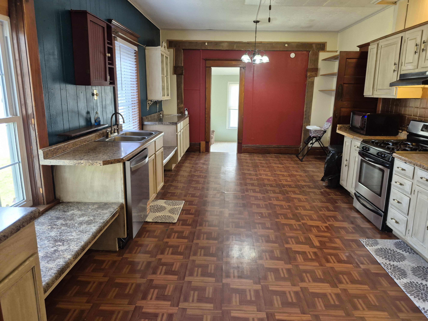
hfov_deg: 73.9
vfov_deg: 58.9
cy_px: 160
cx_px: 214
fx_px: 284
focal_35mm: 23
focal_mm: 5.4
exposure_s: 1/120
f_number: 1.8
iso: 250
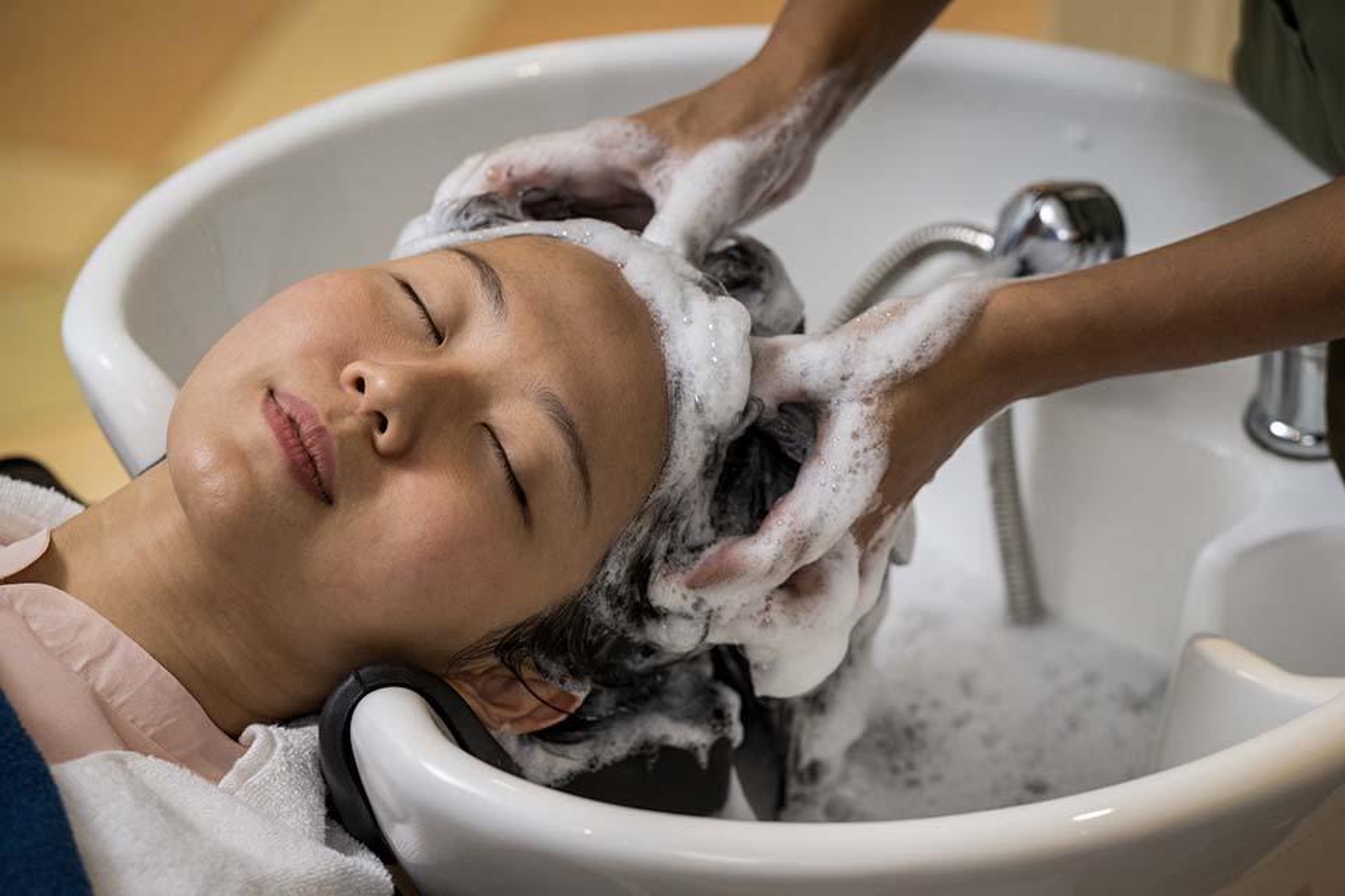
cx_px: 672
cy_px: 448
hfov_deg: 16.4
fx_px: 4670
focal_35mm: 125
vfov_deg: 11.0
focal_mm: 125
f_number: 4.5
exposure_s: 1/200
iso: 1000
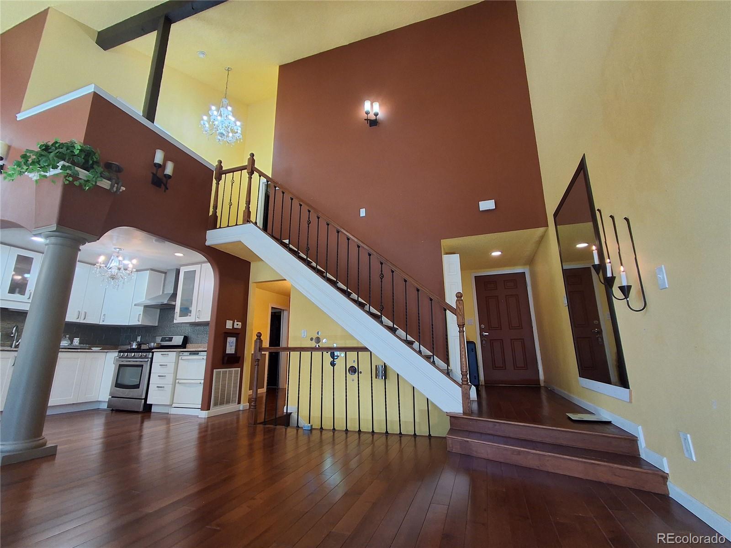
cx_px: 366
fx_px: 338
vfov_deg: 78.1
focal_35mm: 16
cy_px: 274
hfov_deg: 94.5
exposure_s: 1/40
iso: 125
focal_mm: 1.64
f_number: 2.2
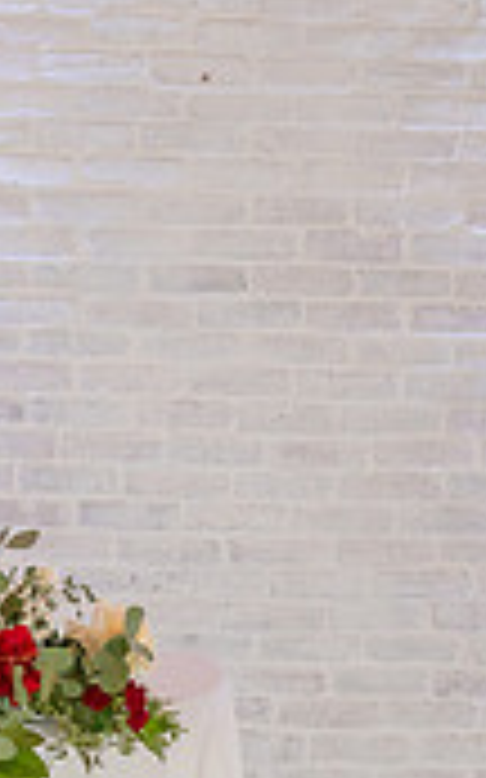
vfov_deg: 15.2
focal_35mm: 137
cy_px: 595
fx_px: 2906
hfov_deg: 8.9
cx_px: -521
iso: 1000
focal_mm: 32
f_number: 4
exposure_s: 1/80
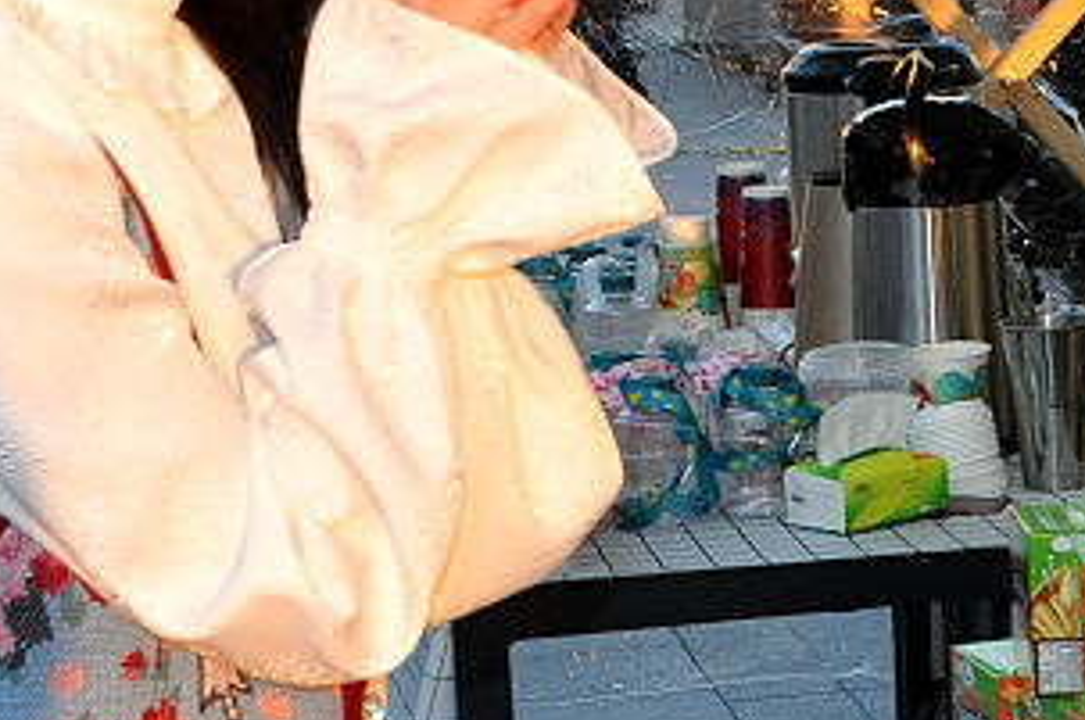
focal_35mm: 119
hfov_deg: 16.5
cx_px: 1336
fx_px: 3581
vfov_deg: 11.5
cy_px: 274
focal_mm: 20
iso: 800
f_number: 9
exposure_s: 1/200
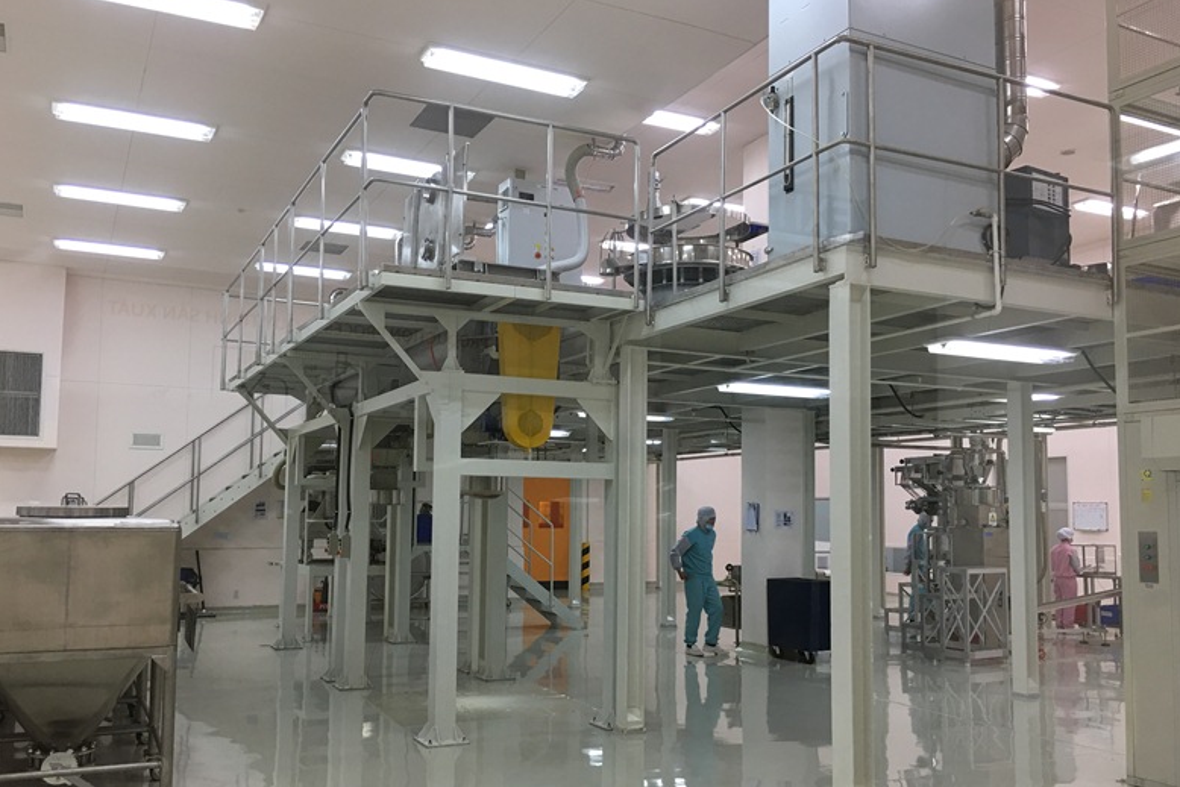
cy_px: 441
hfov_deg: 60.3
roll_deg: -0.6
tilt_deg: +4.6
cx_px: 579
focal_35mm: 31
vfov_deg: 42.3
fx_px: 1016
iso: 40
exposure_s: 1/17
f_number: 2.2
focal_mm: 4.15
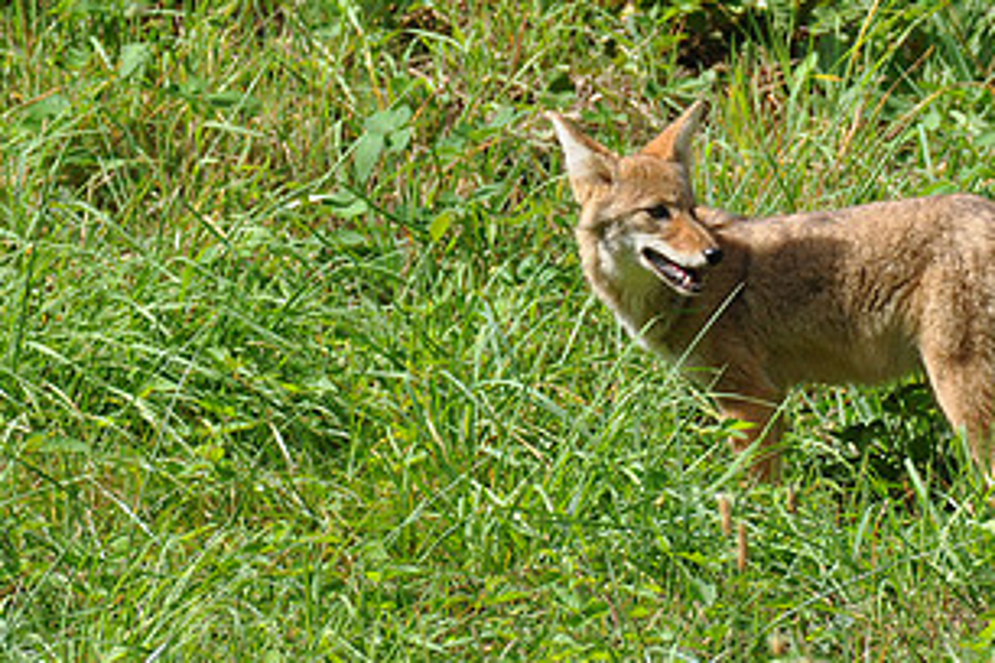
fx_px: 25094
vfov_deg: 1.5
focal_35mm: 908
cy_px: 177
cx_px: 624
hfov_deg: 2.3
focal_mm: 320
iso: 400
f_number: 5.6
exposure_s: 1/1250
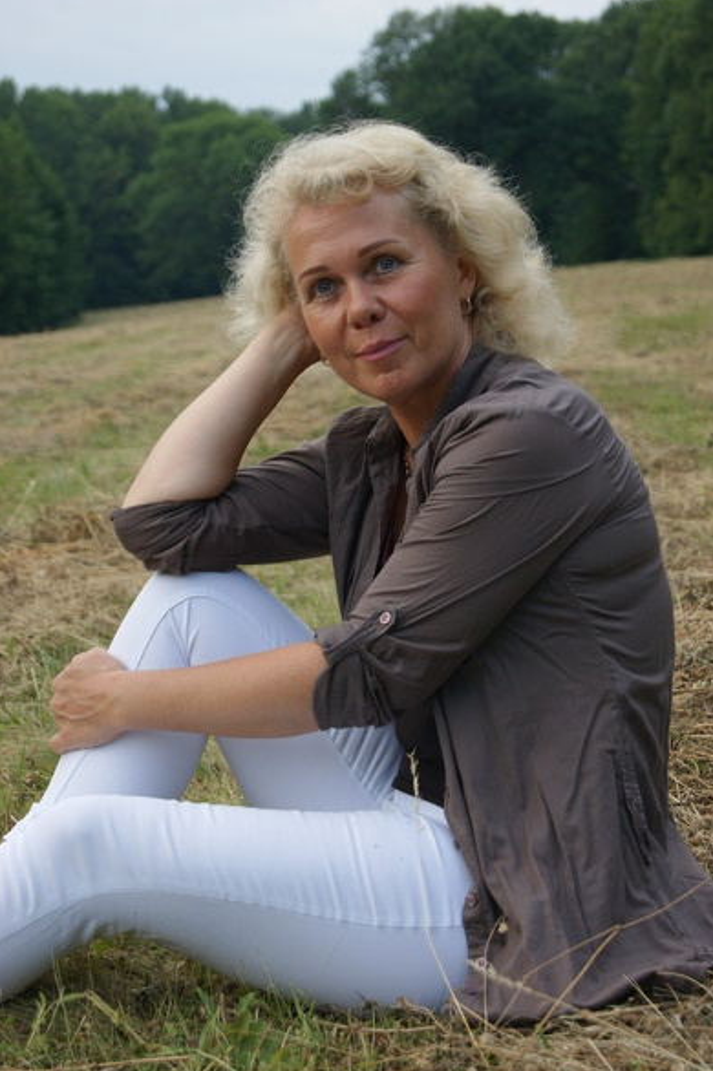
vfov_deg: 24.1
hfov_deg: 16.1
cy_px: 543
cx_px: 361
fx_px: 2513
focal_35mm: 85
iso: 250
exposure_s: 1/100
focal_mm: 55
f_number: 5.6
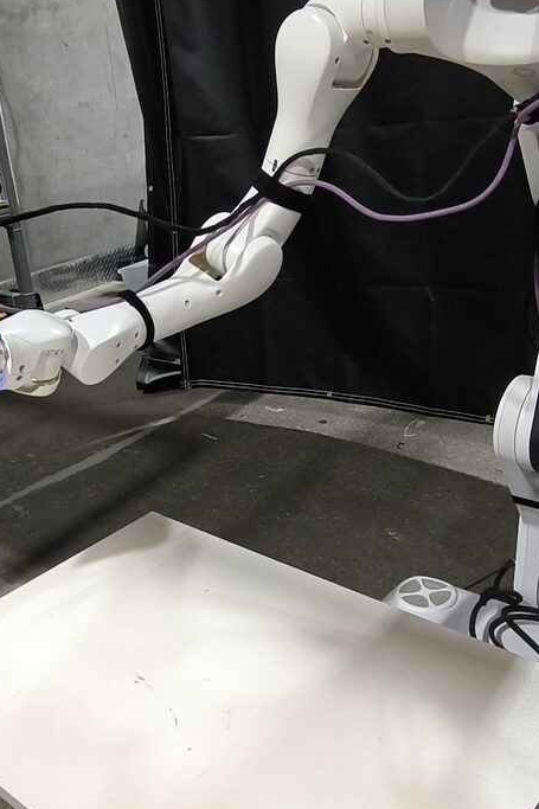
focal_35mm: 39
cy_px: 452
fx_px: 876
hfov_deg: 34.2
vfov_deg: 49.5
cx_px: 258
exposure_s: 1/60
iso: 291
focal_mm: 1.65
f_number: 2.2
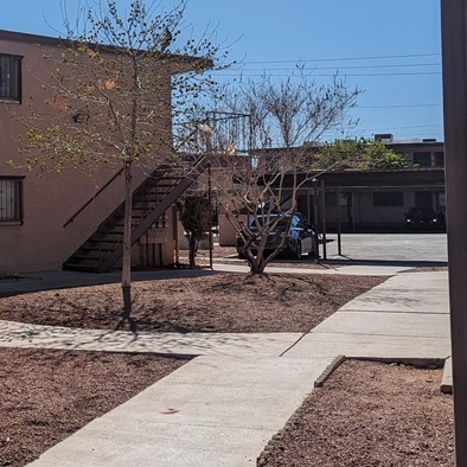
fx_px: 839
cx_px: 18
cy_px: 156
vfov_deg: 30.9
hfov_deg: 29.4
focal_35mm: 55
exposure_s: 1/3906
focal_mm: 6.81
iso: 32
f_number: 1.85
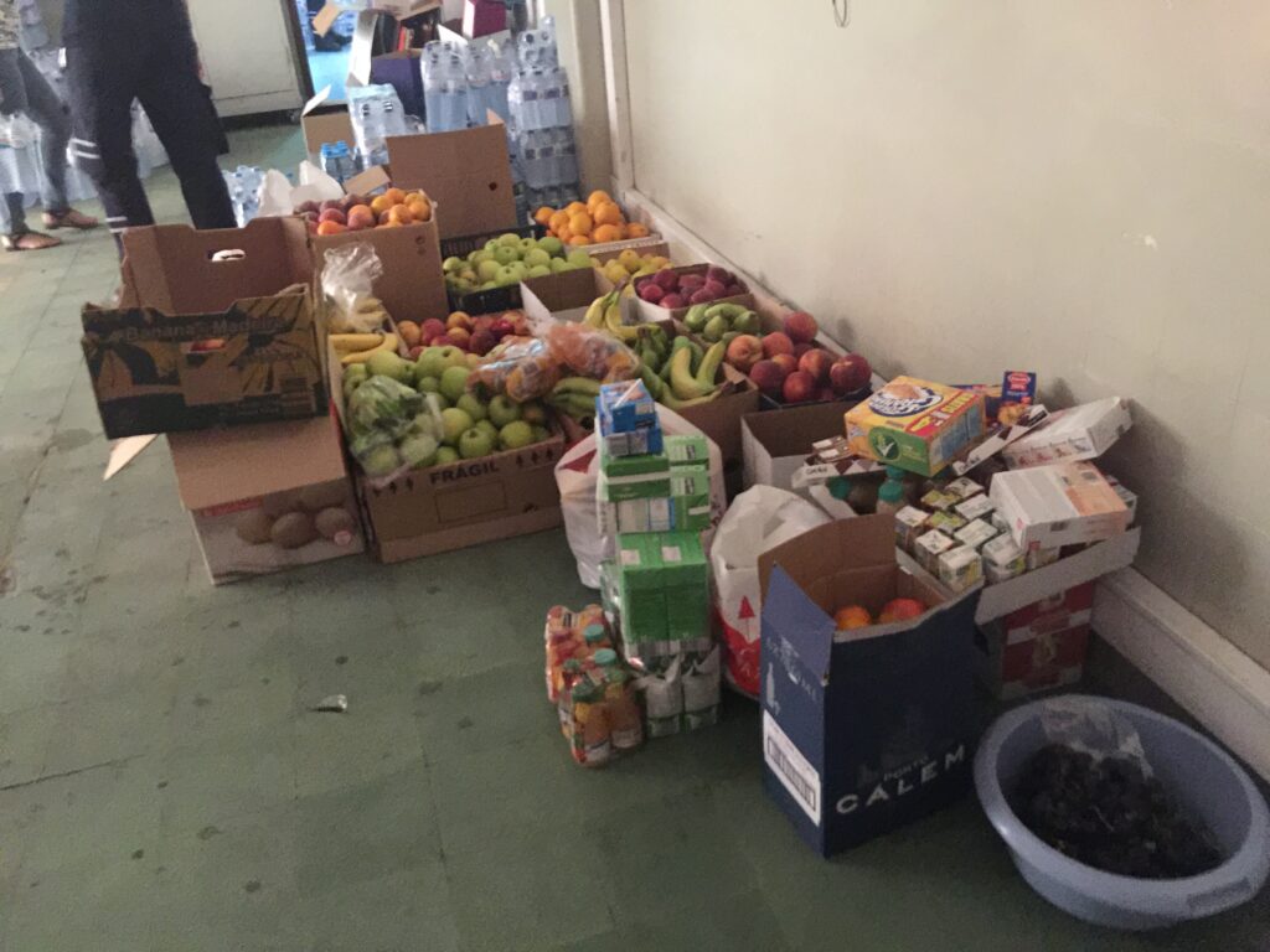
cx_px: 635
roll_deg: +3.9
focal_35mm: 29
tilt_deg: -29.3
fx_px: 1064
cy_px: 476
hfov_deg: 61.7
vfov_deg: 48.2
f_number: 2.2
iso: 200
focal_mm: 4.15
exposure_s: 1/8
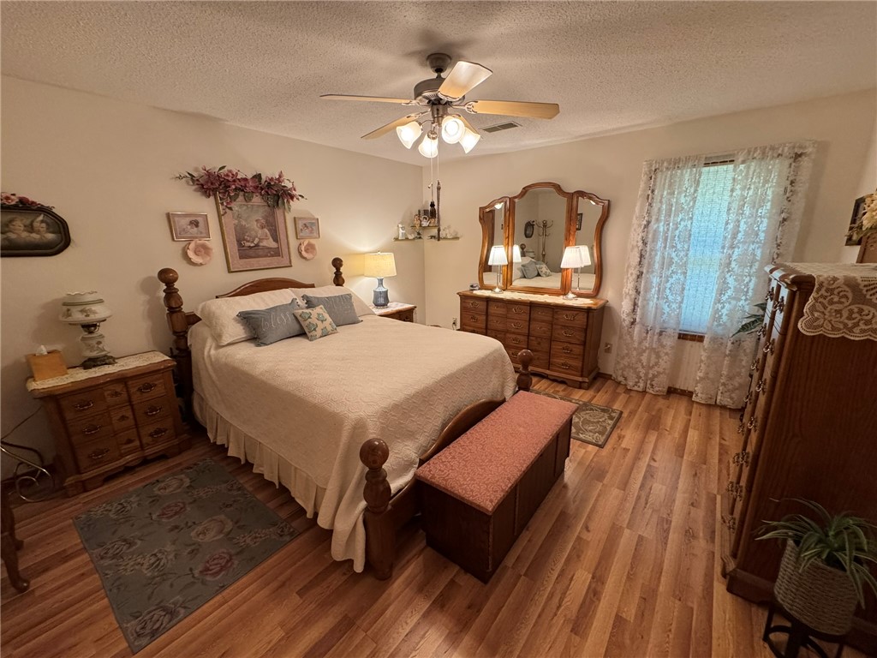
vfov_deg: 85.7
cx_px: 438
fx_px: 355
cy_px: 329
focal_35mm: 14
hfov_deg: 102.1
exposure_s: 1/120
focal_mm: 2.22
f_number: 2.2
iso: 320
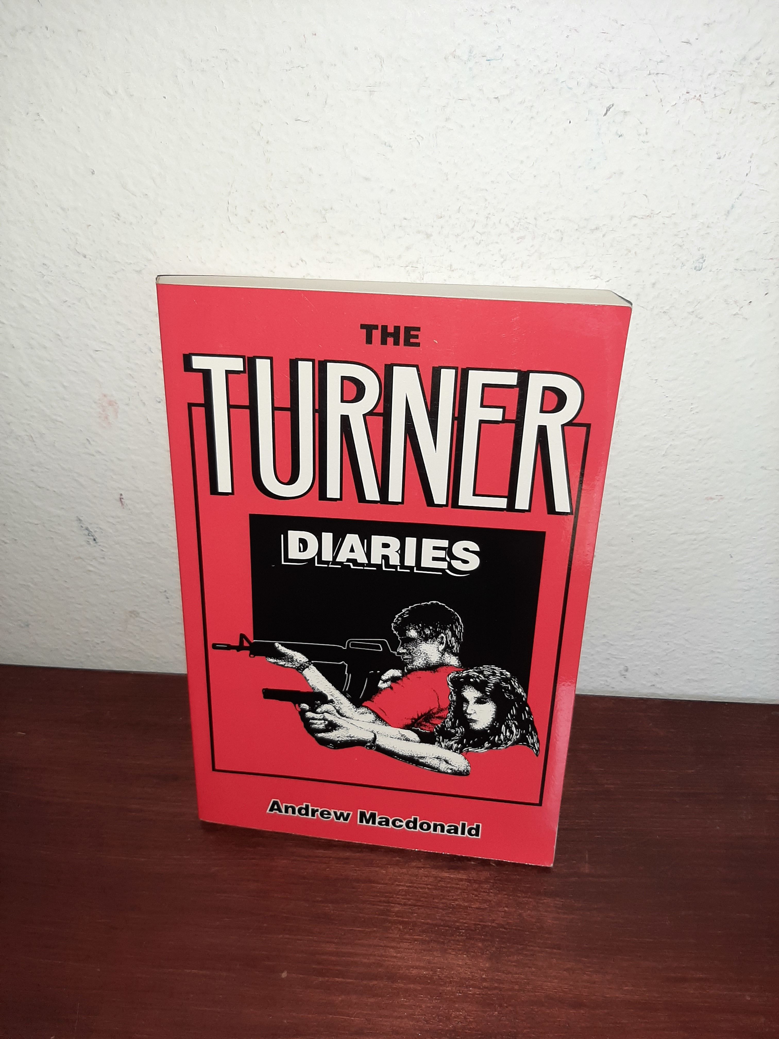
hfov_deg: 53.1
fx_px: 780
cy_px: 520
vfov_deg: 67.3
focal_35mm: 26
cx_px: 390
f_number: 1.7
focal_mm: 3.93
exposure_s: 1/120
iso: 50
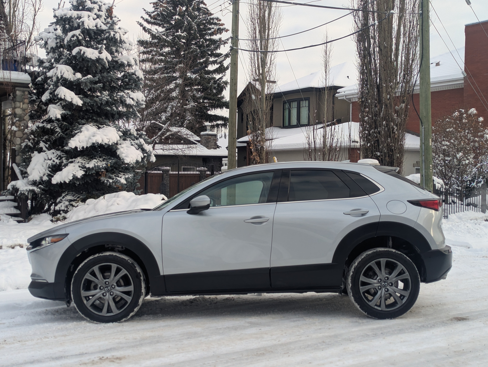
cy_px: 184
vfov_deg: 30.3
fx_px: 678
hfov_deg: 39.6
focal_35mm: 48
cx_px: 244
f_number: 1.85
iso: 48
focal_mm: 6.81
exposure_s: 1/417
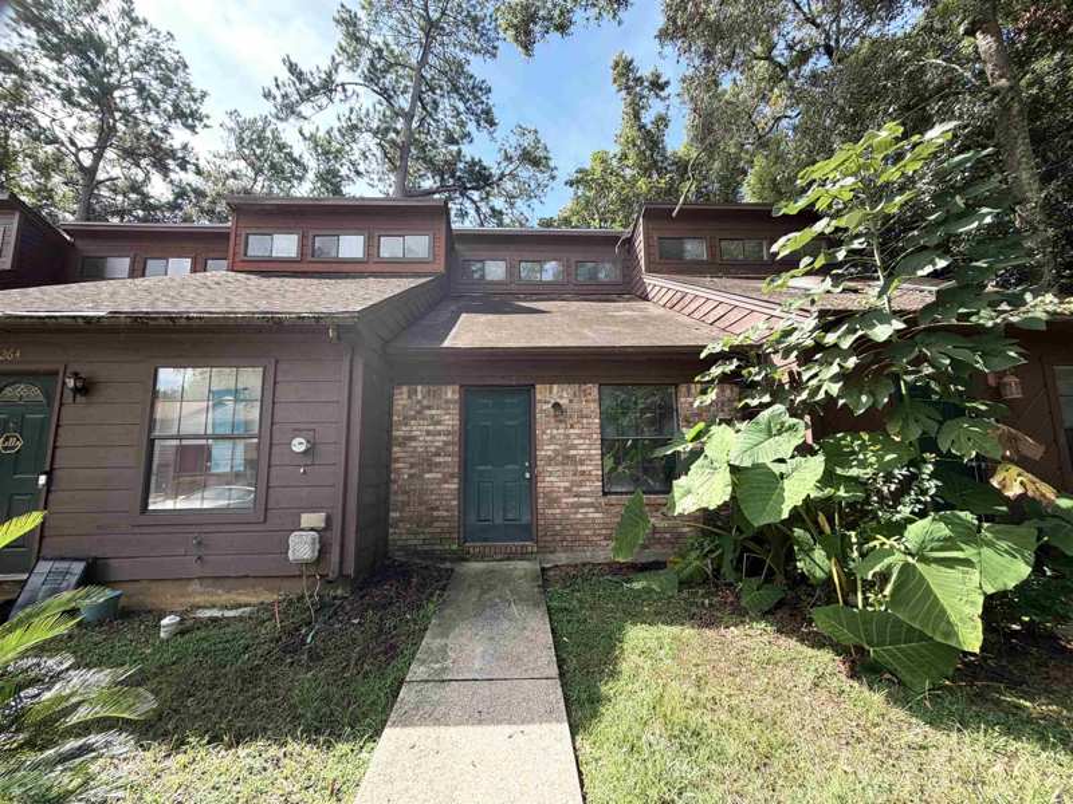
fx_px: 434
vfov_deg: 85.7
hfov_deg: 102.1
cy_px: 402
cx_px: 536
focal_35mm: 14
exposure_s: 1/486
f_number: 2.2
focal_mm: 2.22
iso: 64
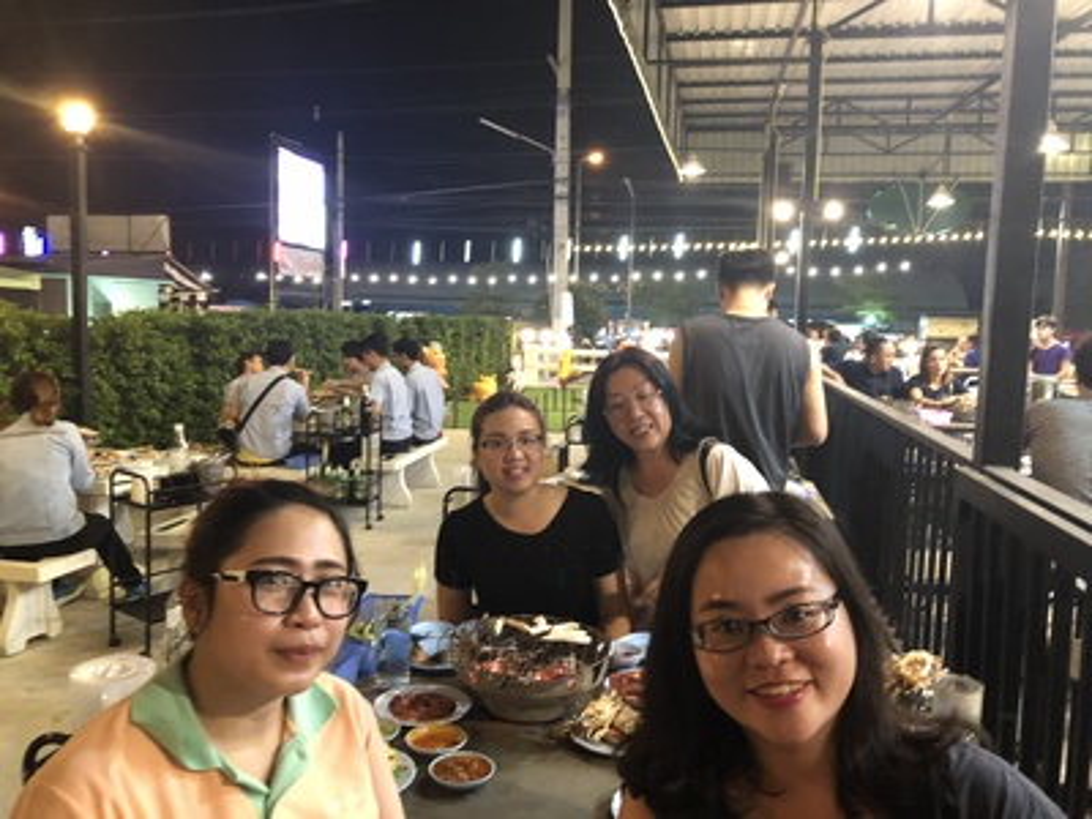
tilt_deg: -6.8
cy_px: 410
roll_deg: -1.5
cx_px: 546
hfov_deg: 63.4
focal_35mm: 28
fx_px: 883
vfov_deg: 49.7
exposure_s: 1/4
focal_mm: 3.99
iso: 160
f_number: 1.8
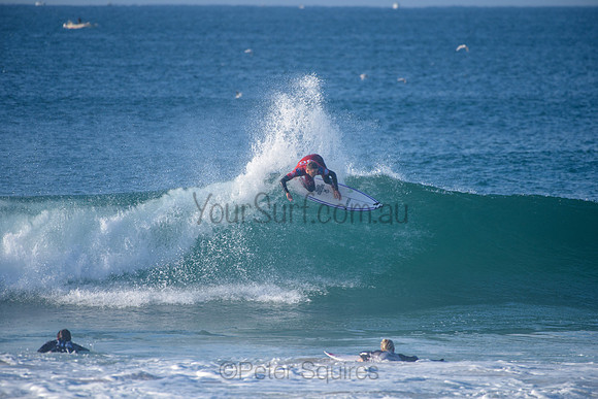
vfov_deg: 2.7
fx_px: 8595
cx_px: 299
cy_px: 200
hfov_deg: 4.0
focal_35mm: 517
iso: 320
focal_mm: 500
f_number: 5.6
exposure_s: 1/2000
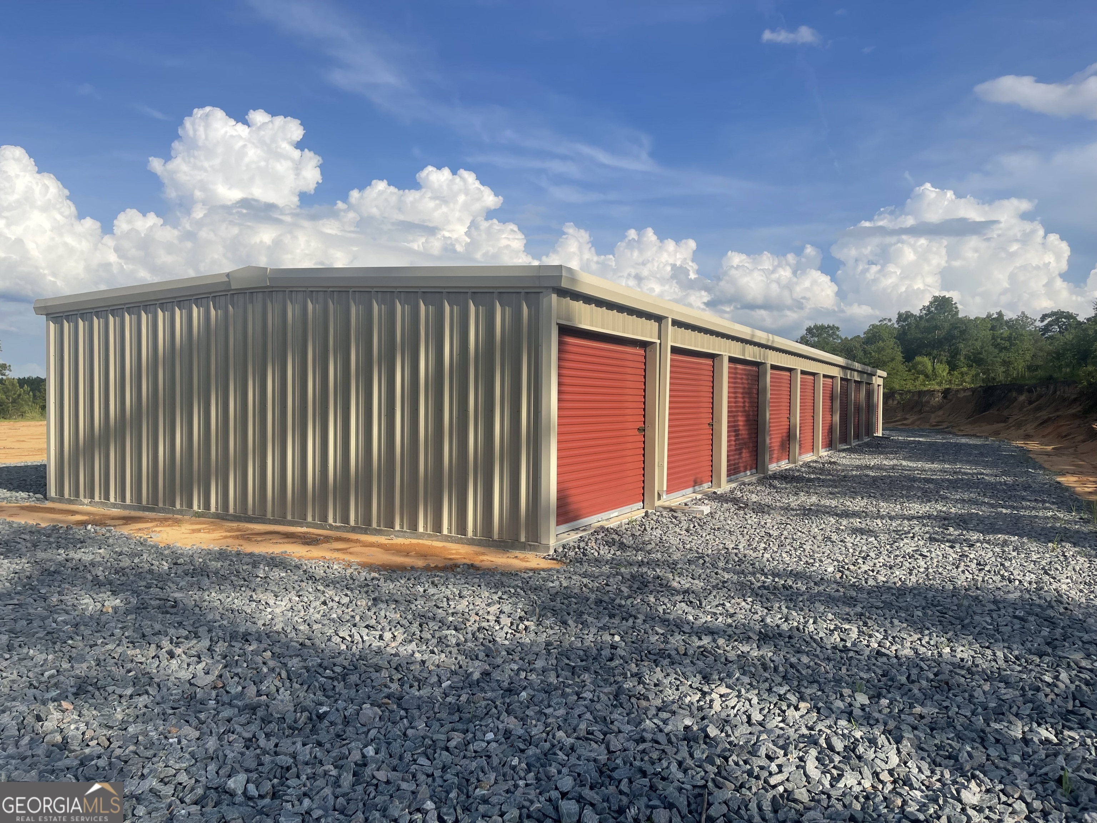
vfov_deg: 54.9
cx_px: 548
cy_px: 412
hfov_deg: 69.4
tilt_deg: -0.8
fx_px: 792
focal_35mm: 25
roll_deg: -1.4
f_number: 1.6
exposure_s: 1/4049
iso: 32
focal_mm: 5.1
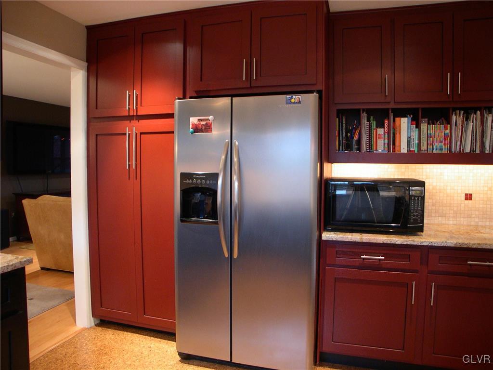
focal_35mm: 38
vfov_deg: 37.7
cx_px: 246
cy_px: 185
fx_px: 541
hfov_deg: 49.0
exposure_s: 1/4.7
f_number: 2.8
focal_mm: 8
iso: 240
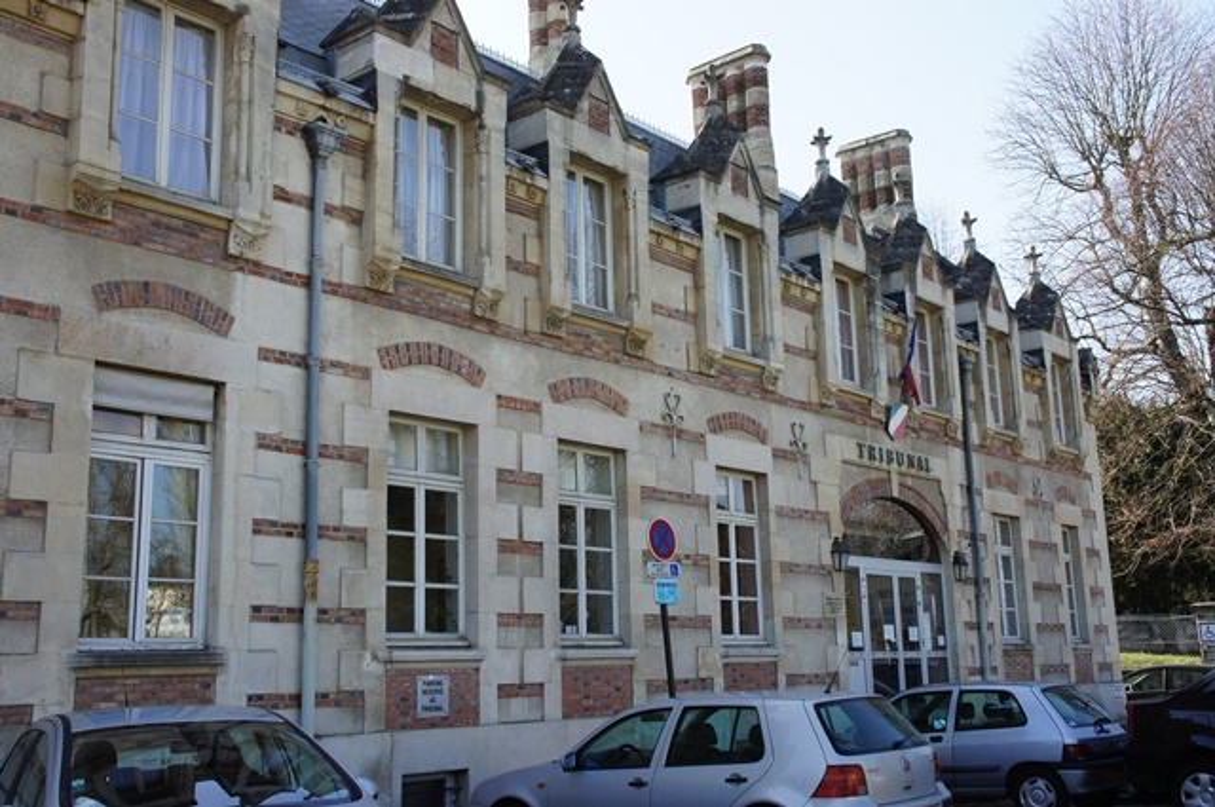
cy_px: 404
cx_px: 608
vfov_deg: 35.4
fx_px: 1264
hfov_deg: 51.3
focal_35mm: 38
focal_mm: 25
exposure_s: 1/250
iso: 800
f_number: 11
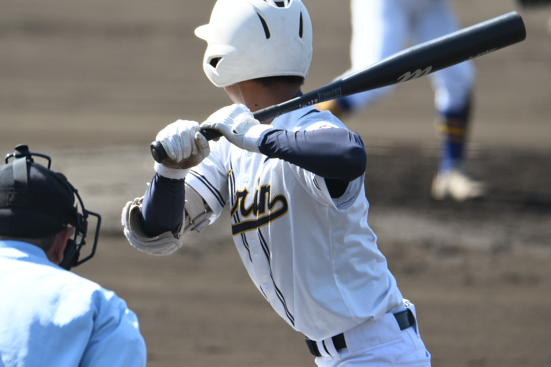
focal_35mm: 630
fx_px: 9642
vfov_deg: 2.2
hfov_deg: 3.3
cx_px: 276
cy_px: 184
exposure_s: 1/320
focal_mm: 420
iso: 180
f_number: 6
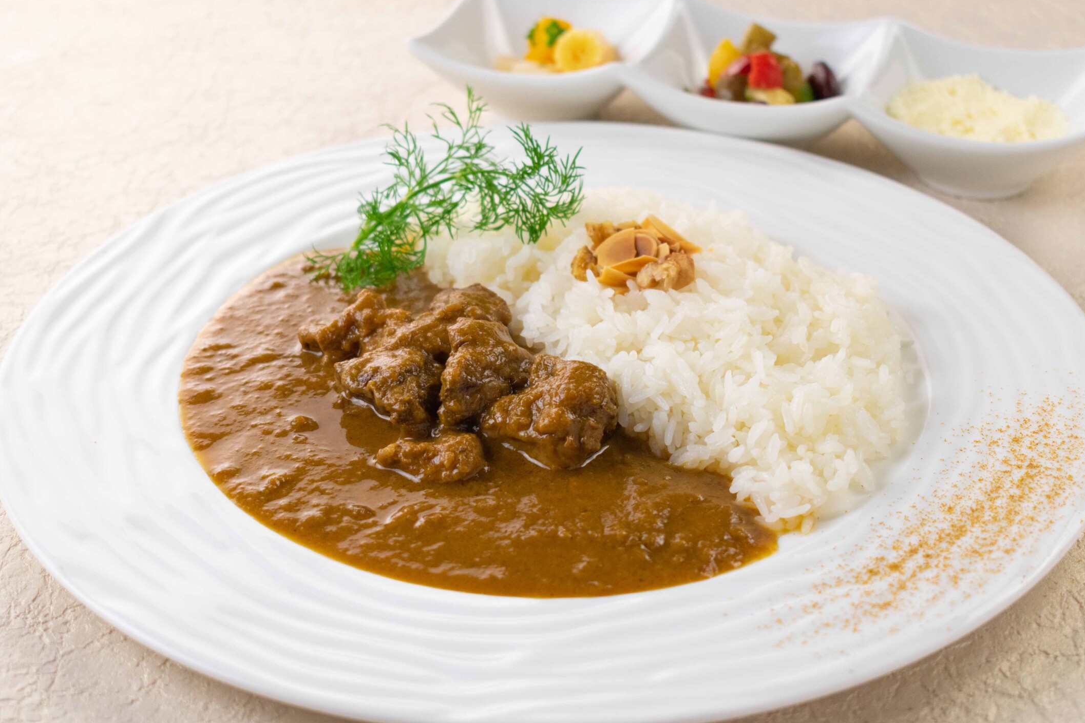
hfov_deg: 31.6
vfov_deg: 21.4
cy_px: 382
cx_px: 542
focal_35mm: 64
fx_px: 1917
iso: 400
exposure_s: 1/400
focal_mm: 35
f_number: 4.5
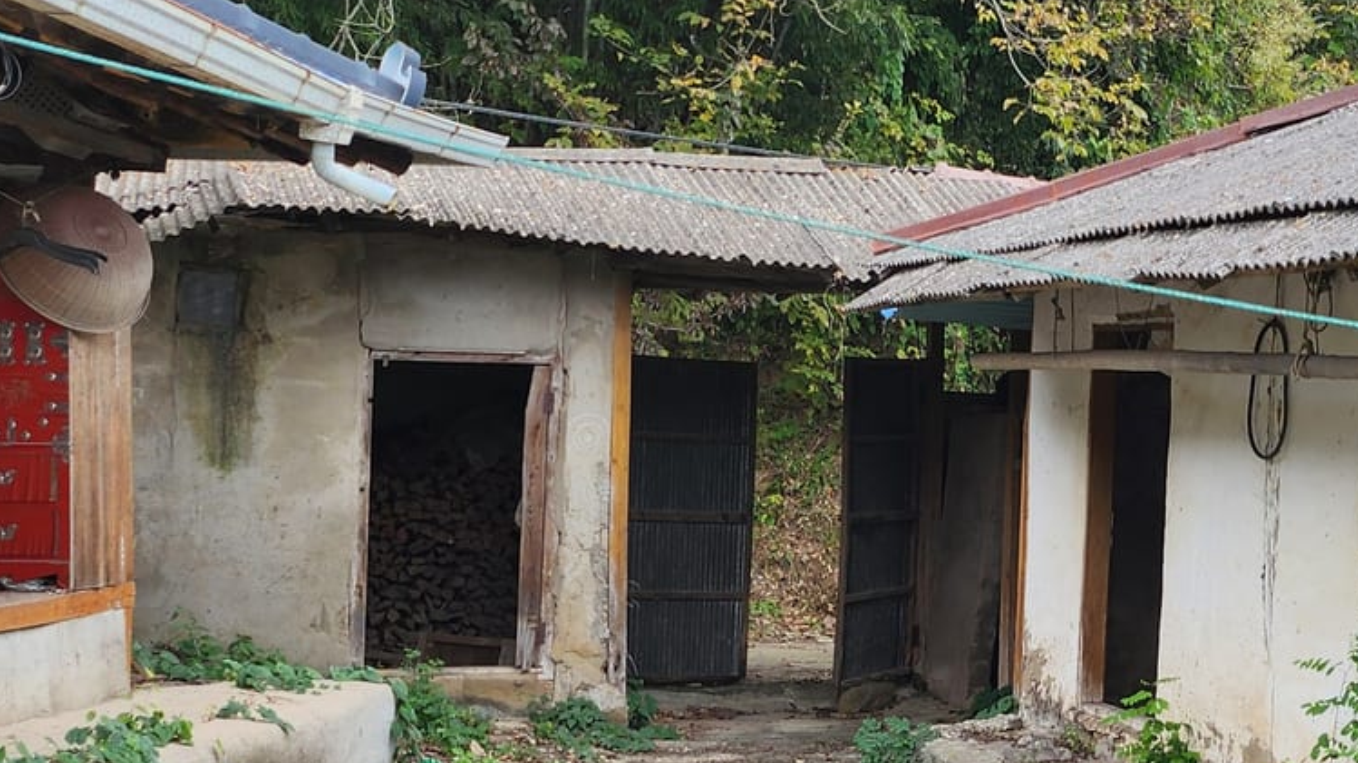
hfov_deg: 30.3
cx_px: 1180
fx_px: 2412
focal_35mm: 67
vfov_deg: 17.9
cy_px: 491
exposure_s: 1/293
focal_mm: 5
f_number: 1.8
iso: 50
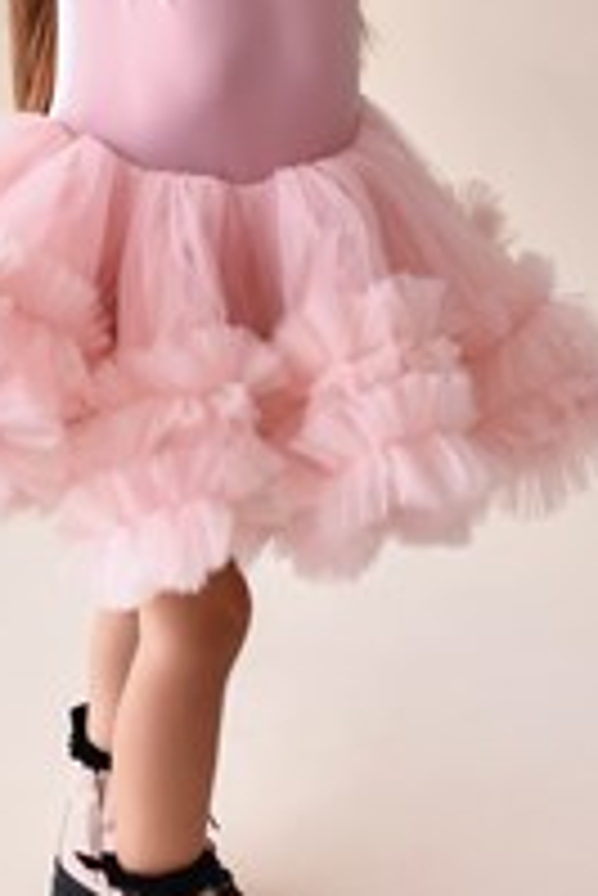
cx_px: 202
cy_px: 7
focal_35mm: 103
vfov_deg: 19.3
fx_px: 2562
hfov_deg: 13.3
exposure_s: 1/400
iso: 320
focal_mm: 35
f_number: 2
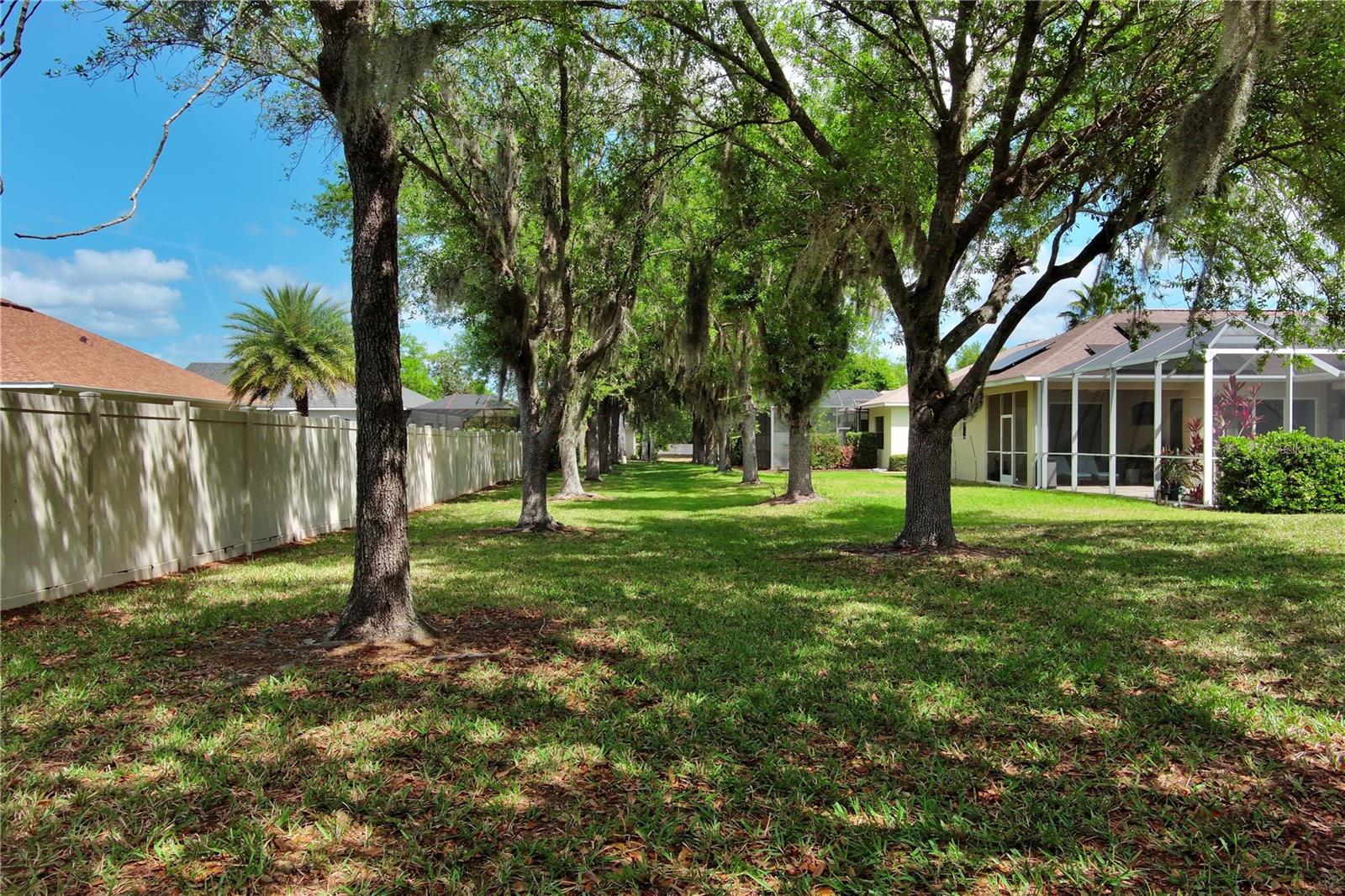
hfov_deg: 63.7
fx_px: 1083
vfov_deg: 44.9
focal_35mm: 29
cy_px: 448
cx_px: 672
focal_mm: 10.57
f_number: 9
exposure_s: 1/400
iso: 100
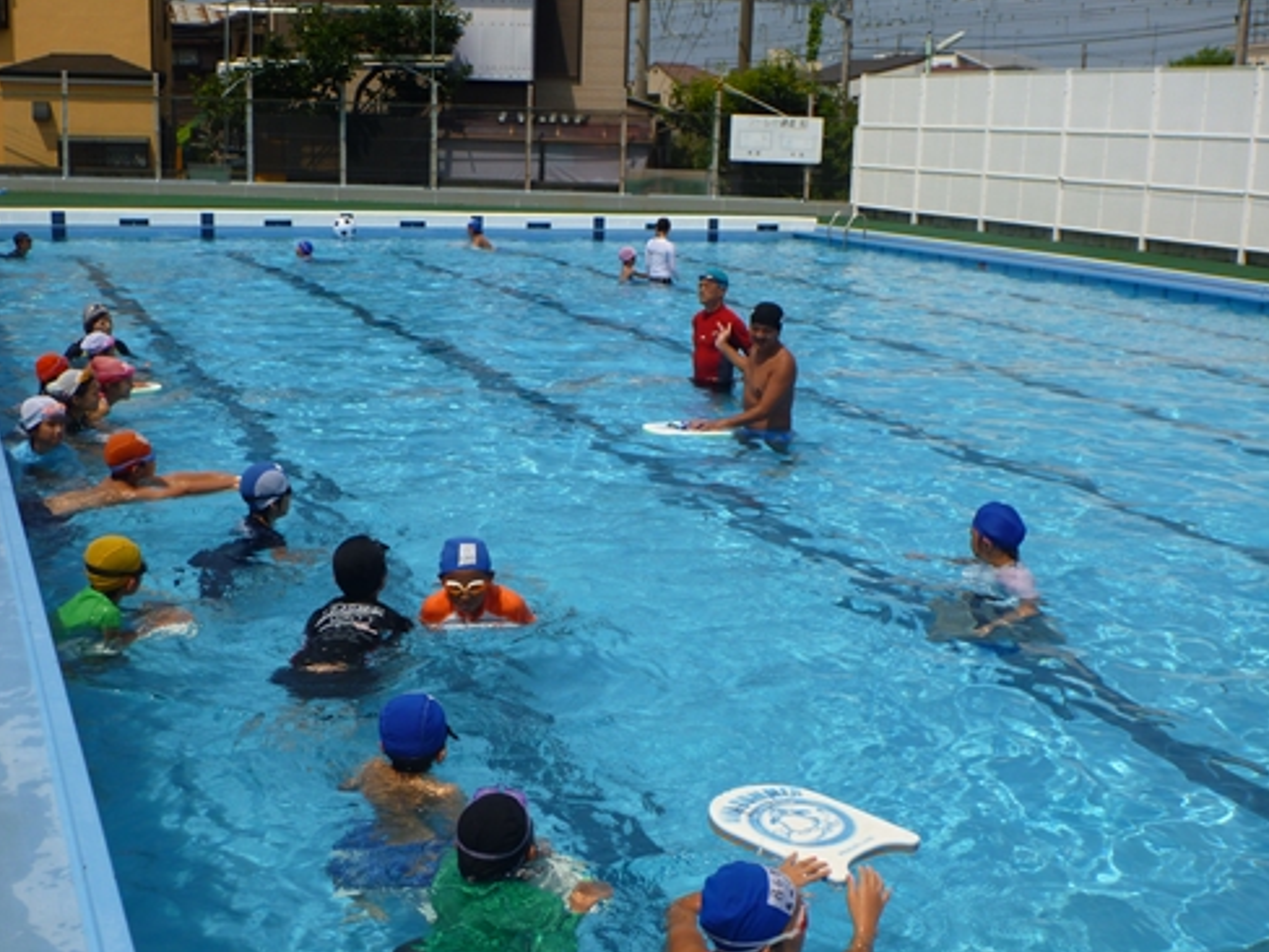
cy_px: 480
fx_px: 1540
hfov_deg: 44.8
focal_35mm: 42
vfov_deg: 34.3
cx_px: 634
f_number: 13
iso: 100
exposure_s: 1/125
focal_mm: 7.4
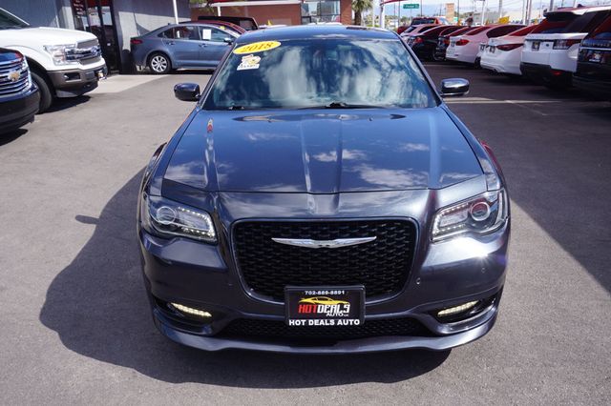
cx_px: 306
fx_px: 509
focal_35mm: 30
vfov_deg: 43.6
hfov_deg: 62.0
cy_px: 203
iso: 100
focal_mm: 20
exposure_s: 1/80
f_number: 10
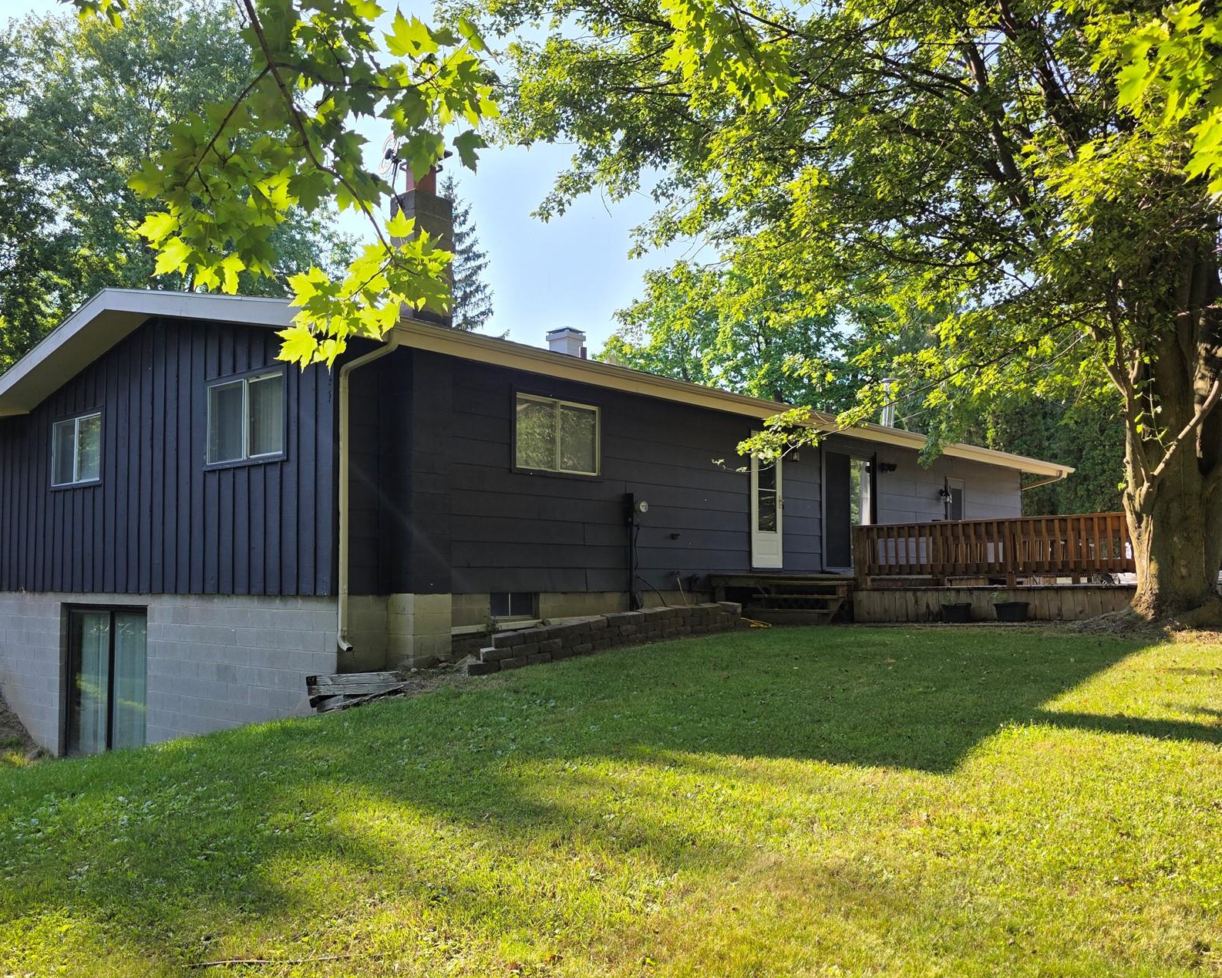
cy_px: 535
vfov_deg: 49.9
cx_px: 571
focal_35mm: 29
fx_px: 1049
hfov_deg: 60.4
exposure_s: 1/1704
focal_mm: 6.3
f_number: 1.7
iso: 80
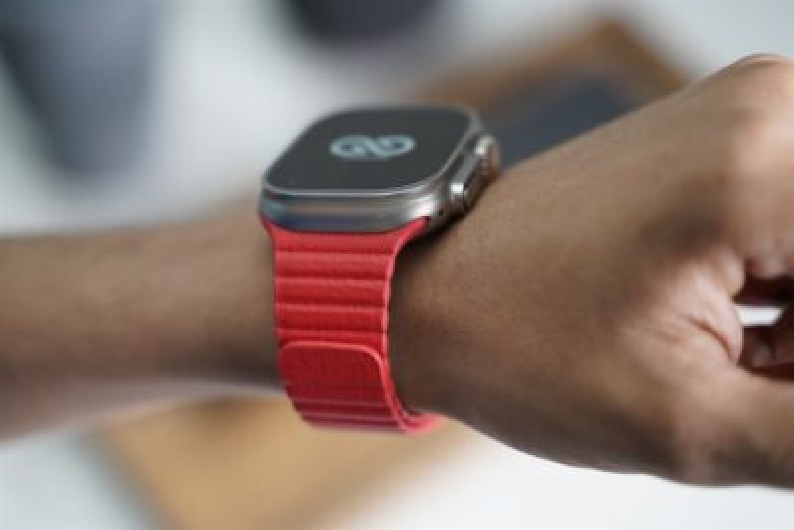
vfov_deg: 18.2
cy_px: 265
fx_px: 1655
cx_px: 397
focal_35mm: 75
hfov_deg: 27.0
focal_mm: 75
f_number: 3.2
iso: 1600
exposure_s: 1/80
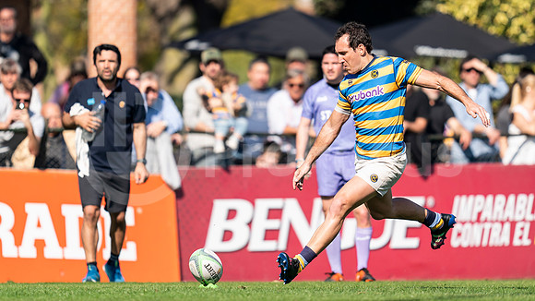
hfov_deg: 3.4
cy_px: 106
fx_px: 8915
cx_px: 310
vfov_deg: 1.9
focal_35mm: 629
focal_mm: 400
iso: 100
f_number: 2.8
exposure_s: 1/1250
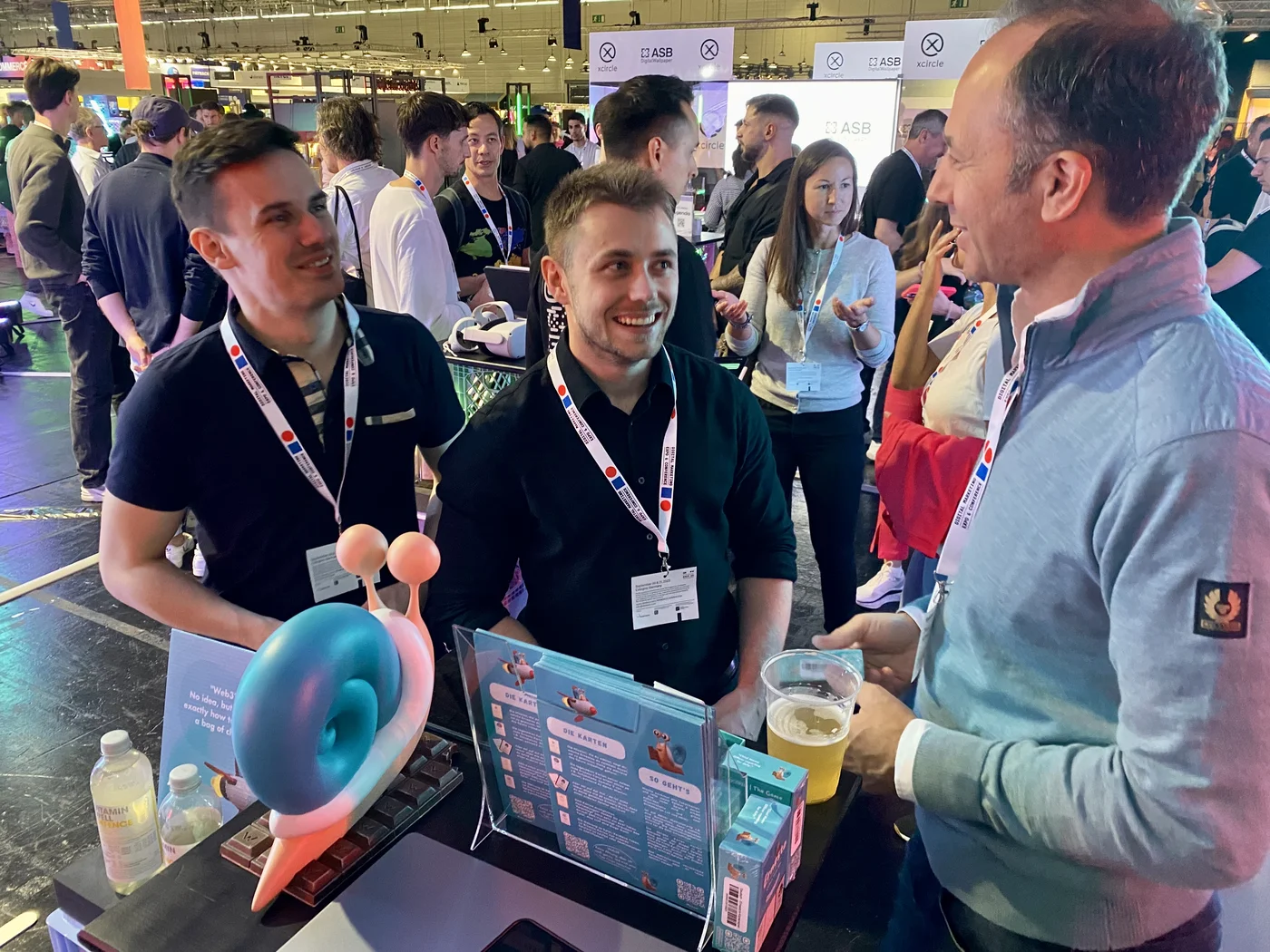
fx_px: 954
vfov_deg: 53.1
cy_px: 476
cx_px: 635
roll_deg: -1.3
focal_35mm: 26
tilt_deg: -19.6
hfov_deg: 67.3
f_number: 1.8
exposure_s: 1/33
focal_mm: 4.25
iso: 320
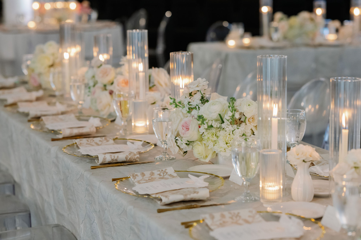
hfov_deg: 22.5
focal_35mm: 90
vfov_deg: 15.1
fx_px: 906
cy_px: 120
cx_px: 180
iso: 1600
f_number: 2.8
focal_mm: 85
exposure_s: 1/125
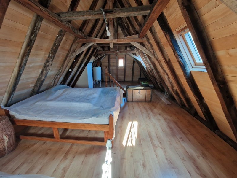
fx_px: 89
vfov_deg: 89.9
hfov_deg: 106.2
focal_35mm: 13
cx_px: 118
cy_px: 89
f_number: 2.2
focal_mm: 2.2
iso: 320
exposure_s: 1/33
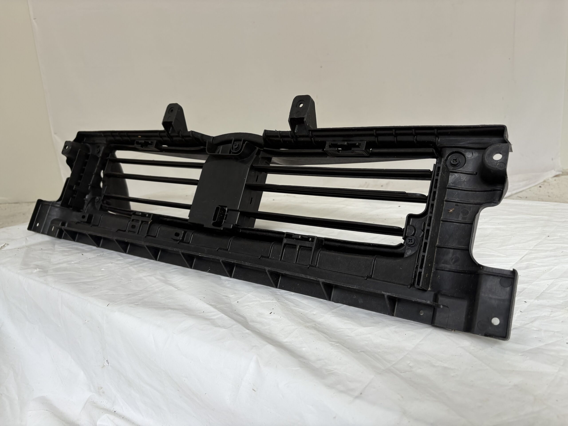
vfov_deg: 53.1
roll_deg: +5.1
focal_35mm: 26
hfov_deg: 67.3
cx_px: 284
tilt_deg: -14.9
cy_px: 213
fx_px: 427
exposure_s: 1/122
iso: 32
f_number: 1.6
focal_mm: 5.96
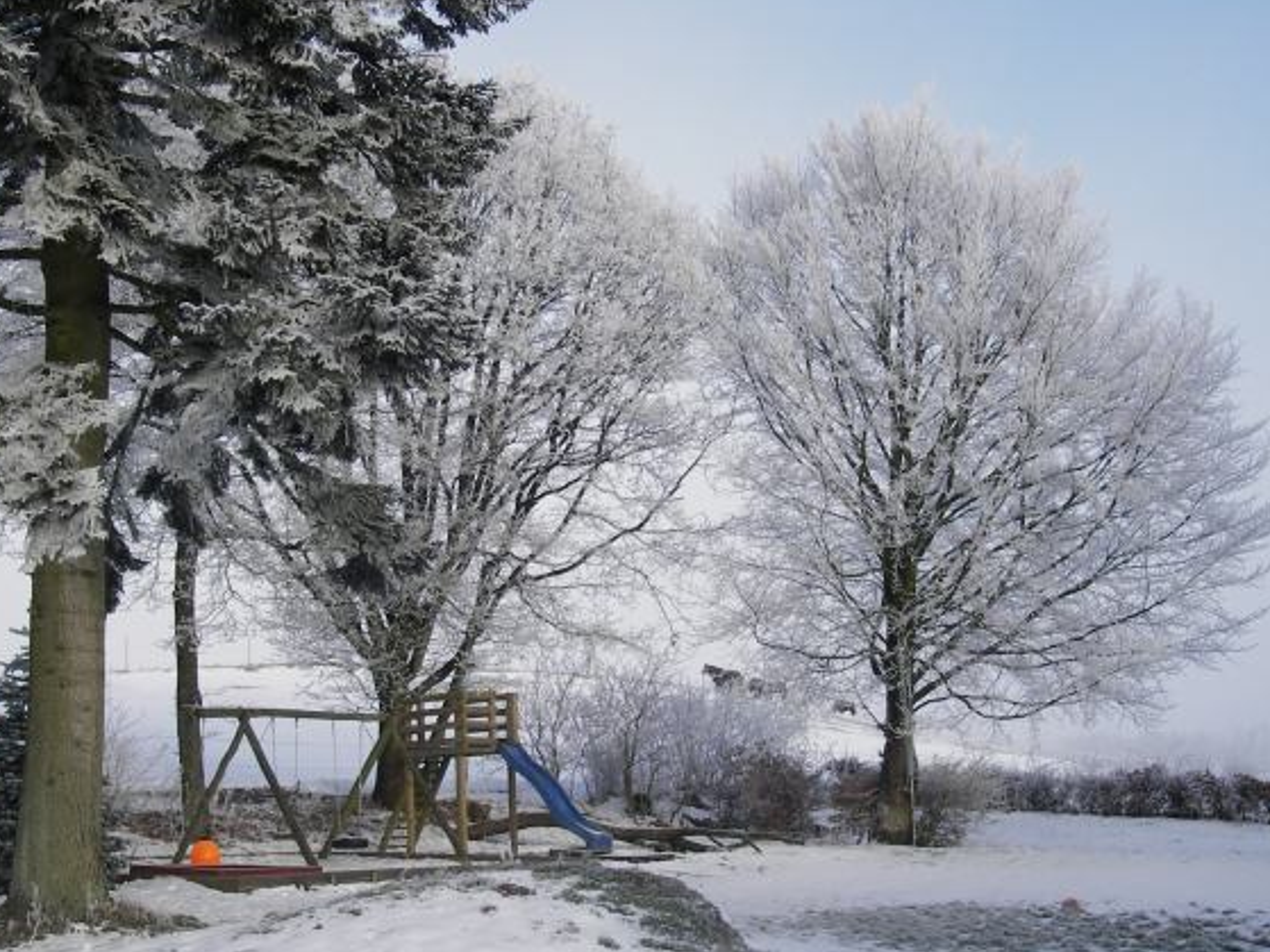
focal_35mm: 55
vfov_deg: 26.5
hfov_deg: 34.9
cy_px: 445
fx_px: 2017
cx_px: 586
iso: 50
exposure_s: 1/125
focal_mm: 8.1
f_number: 7
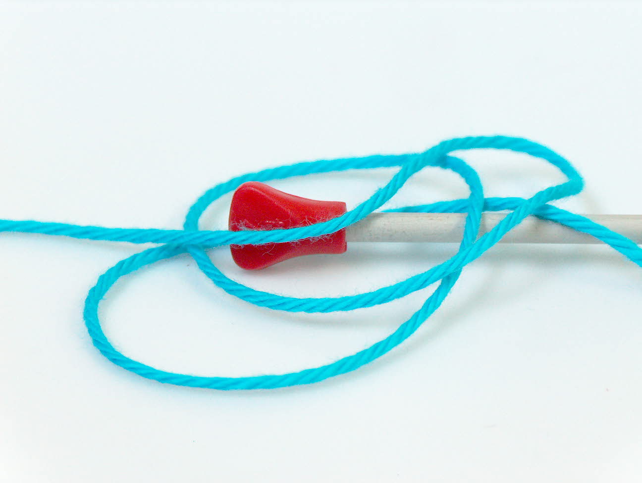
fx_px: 2155
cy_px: 242
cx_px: 321
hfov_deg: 16.9
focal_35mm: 116
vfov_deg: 12.8
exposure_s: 1/41.8
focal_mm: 23.76
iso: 200
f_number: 3
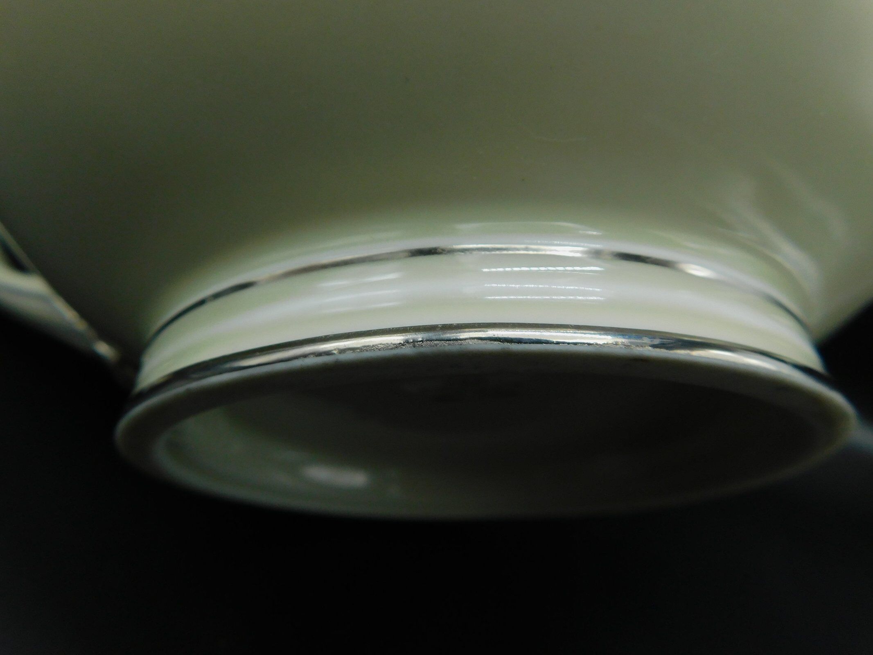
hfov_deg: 73.9
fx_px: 580
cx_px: 436
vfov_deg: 58.9
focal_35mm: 23
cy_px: 328
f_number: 3
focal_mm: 4
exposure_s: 1/200
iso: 125
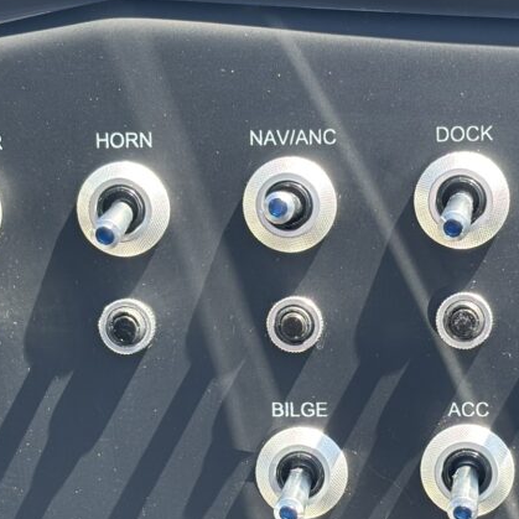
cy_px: 408
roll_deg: +2.9
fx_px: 1985
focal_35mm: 117
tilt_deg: -28.2
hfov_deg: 14.9
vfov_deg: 14.8
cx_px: 347
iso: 32
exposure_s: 1/225
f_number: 1.6
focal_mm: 5.96
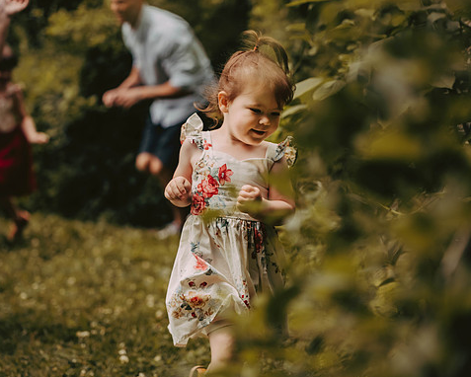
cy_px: 188
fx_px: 1464
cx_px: 228
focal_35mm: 105
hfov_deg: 18.3
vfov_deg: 14.7
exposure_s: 1/2500
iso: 640
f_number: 2.8
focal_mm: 92
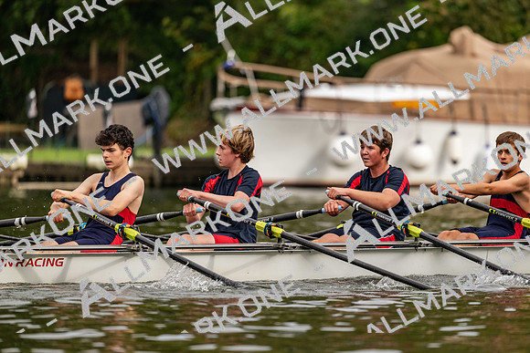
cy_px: 176
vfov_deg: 3.4
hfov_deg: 5.2
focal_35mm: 400
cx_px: 265
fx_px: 5890
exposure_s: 1/2500
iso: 800
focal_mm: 400
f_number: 4.5
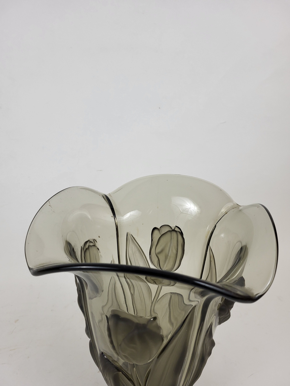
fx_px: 290
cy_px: 193
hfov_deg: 53.1
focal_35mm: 26
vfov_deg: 67.3
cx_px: 145
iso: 200
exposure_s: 1/100
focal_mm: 5.4
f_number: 1.8
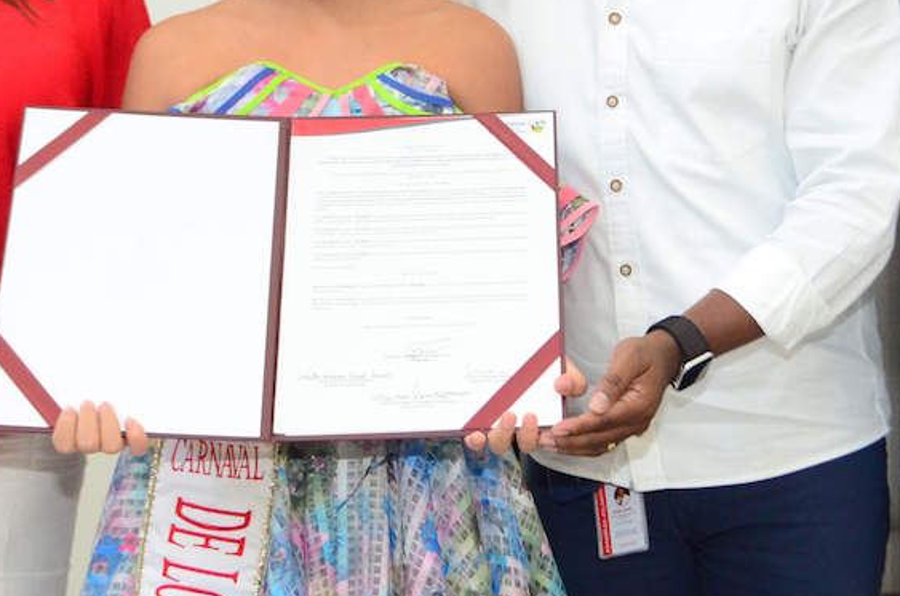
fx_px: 2196
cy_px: 76
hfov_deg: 23.2
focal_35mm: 88
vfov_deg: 15.3
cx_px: 481
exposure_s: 1/80
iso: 2000
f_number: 5.6
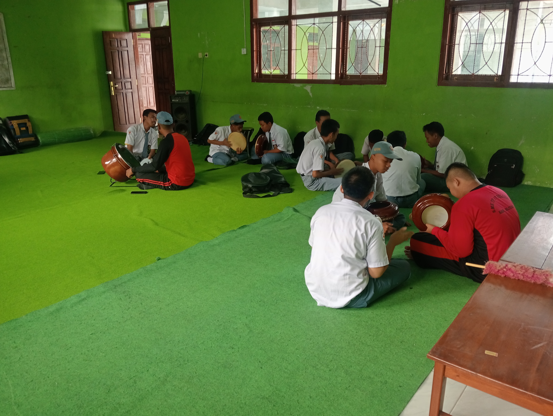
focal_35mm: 28
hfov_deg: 63.4
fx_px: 448
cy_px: 208
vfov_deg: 49.9
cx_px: 276
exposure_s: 1/33.3
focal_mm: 3.98
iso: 348
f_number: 1.8
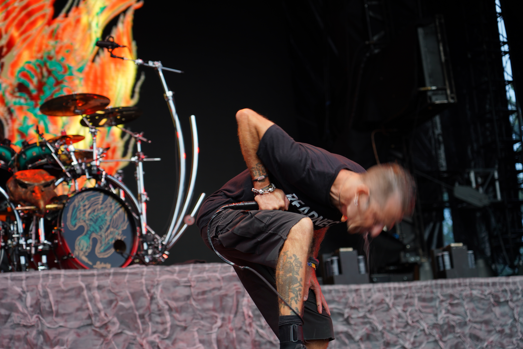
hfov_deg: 22.9
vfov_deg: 15.4
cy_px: 174
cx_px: 262
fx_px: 1293
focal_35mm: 89
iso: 200
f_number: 4
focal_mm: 89
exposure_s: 1/100
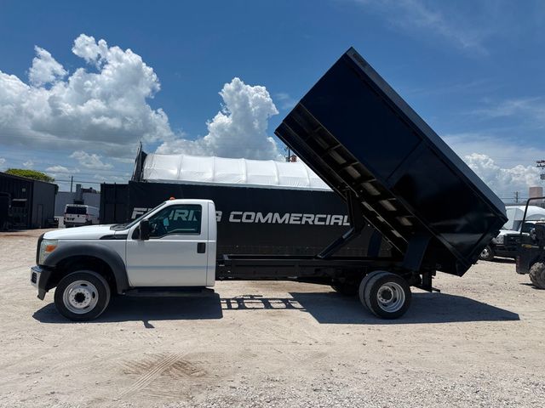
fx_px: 378
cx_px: 272
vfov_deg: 56.8
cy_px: 204
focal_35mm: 24
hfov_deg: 71.6
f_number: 1.78
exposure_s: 1/9091
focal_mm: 6.76
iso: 80
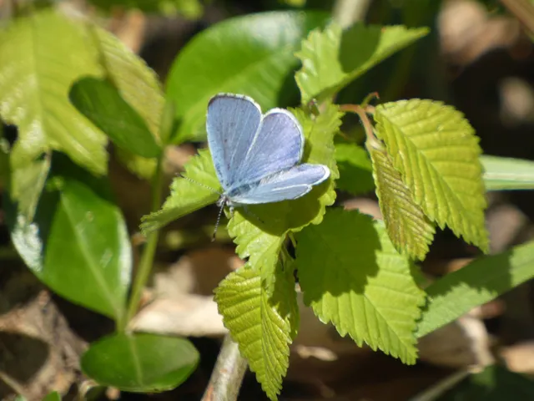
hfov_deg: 1.7
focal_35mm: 1200
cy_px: 200
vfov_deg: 1.2
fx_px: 18512
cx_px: 267
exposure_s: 1/125
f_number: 5.9
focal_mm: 215
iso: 80
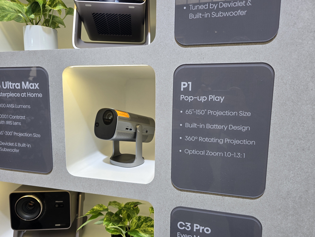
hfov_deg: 73.9
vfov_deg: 58.9
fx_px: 209
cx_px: 158
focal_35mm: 23
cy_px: 118
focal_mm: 6.3
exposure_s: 1/52.8
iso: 40
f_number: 1.7
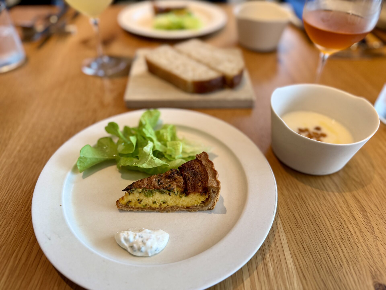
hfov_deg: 71.6
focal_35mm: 24
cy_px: 145
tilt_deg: -42.8
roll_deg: -0.4
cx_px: 193
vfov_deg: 56.8
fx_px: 268
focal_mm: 6.76
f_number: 1.78
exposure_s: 1/121
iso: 125
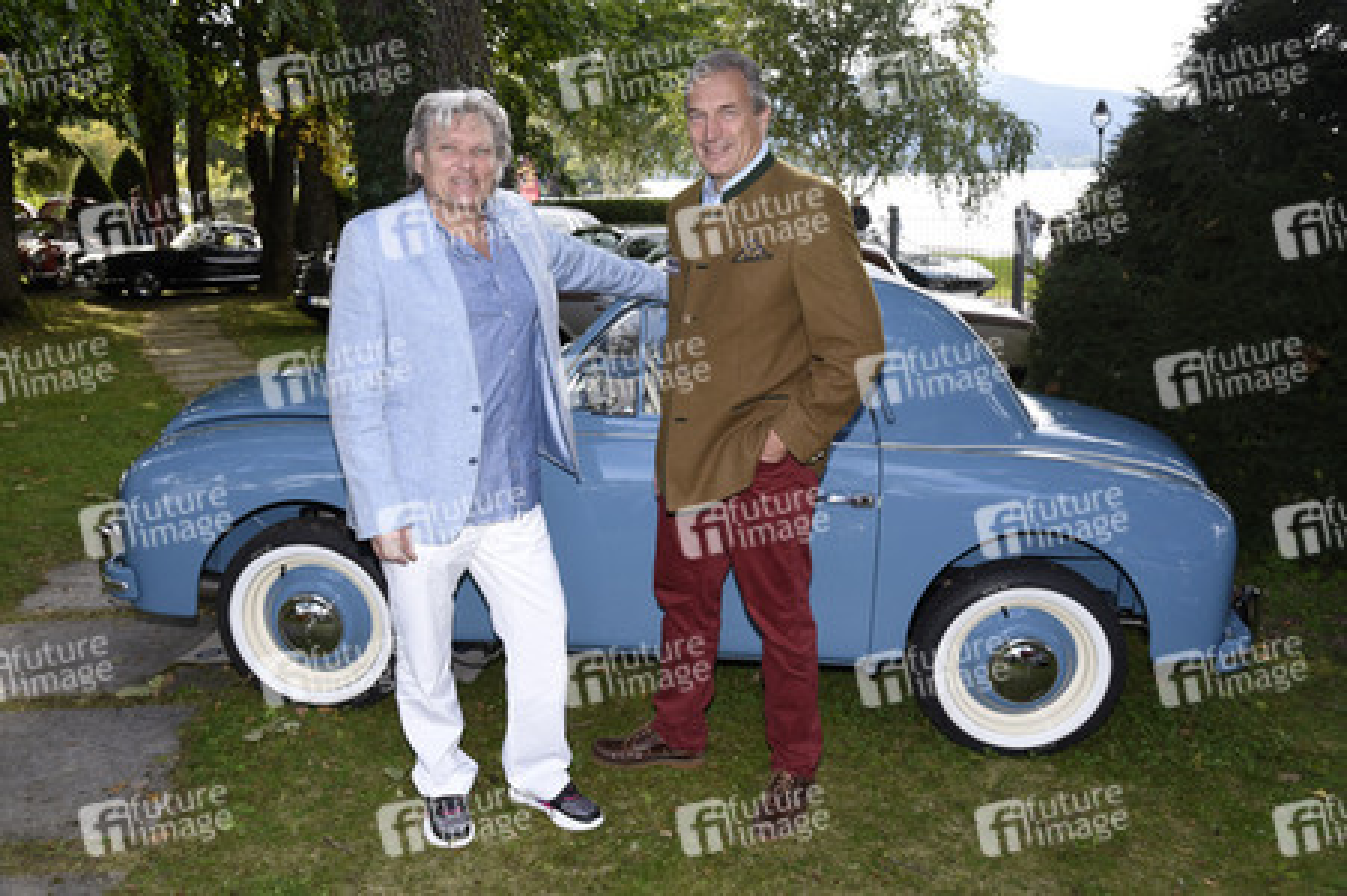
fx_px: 1159
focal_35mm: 31
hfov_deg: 60.3
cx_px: 674
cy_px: 448
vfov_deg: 42.3
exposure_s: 1/125
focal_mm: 31
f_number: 8
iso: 400
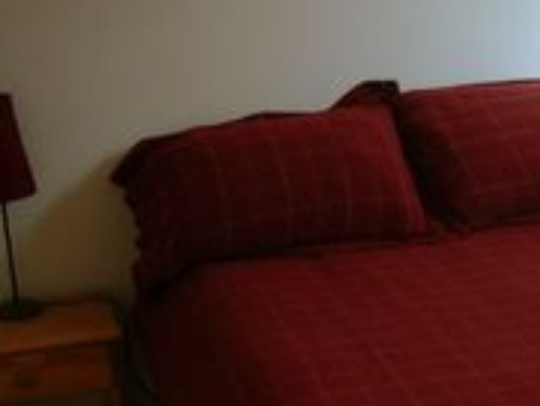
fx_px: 1108
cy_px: 275
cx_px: 427
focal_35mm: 71
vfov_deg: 20.7
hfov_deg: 26.9
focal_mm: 5.2
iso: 200
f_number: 2.8
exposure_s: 1/8
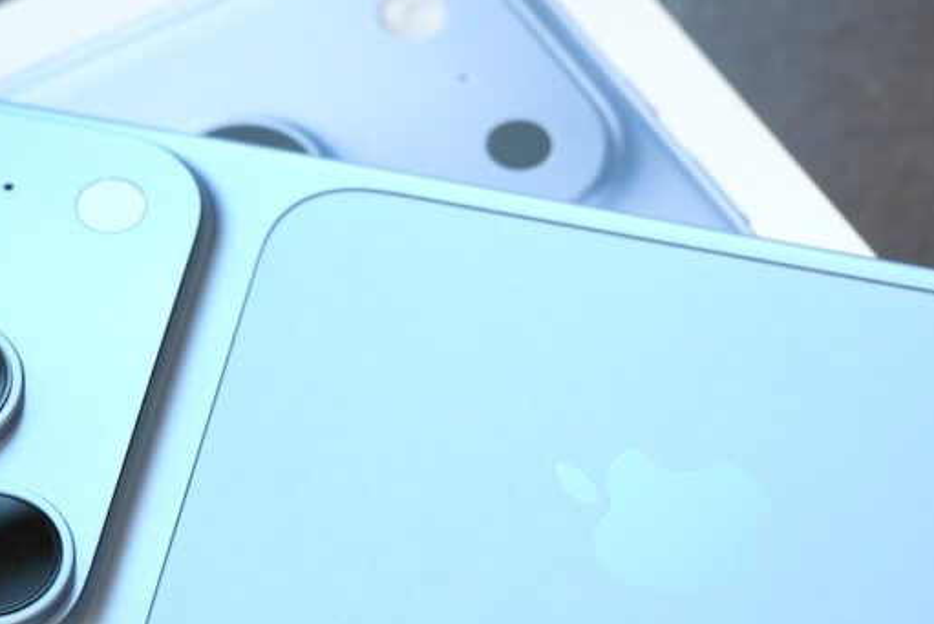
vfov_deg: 7.0
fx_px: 5060
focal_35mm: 195
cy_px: 483
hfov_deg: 10.5
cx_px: 435
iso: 800
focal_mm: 55
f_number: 4.5
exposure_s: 1/125
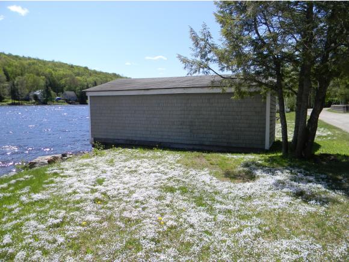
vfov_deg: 49.8
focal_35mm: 28
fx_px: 283
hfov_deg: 63.4
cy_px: 131
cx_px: 174
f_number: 3.5
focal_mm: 5
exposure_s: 1/686
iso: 80
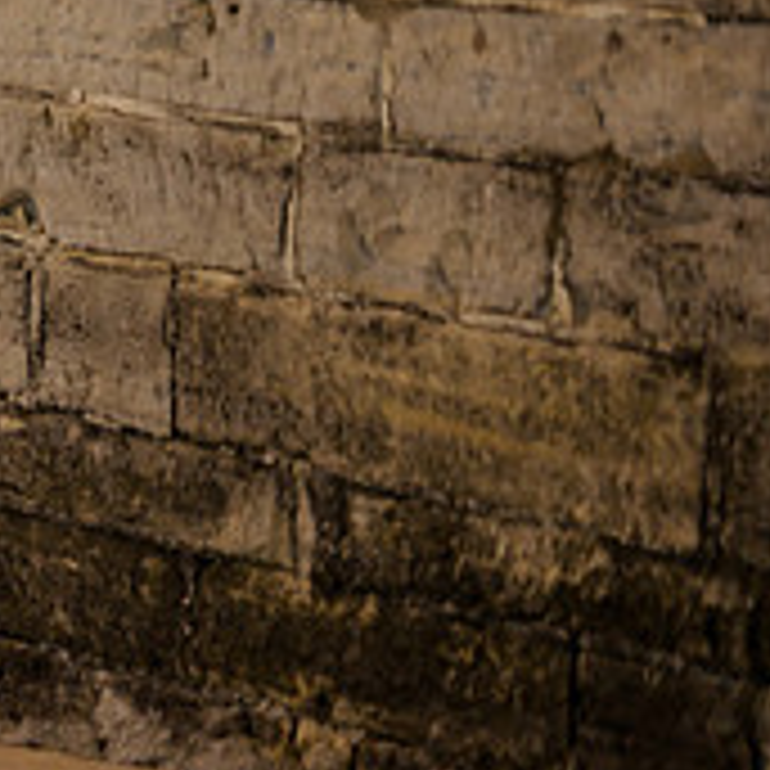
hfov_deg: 11.5
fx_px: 3624
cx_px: -437
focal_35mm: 144
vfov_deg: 12.0
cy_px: -11
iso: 2500
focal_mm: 50
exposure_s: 1/100
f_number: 1.4
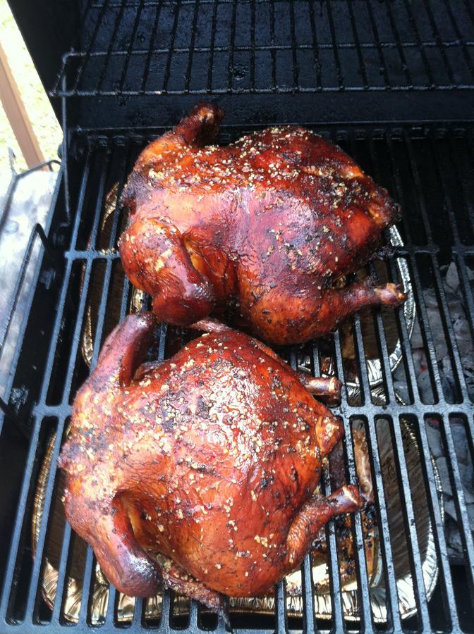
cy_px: 317
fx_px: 641
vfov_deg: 52.7
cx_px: 237
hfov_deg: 40.6
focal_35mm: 35
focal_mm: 3.85
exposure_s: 1/17
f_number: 2.8
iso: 80
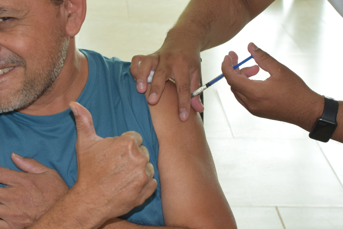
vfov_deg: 15.5
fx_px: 837
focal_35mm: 88
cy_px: 80
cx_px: 121
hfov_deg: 23.1
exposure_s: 1/125
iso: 800
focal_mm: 35
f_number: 5.6
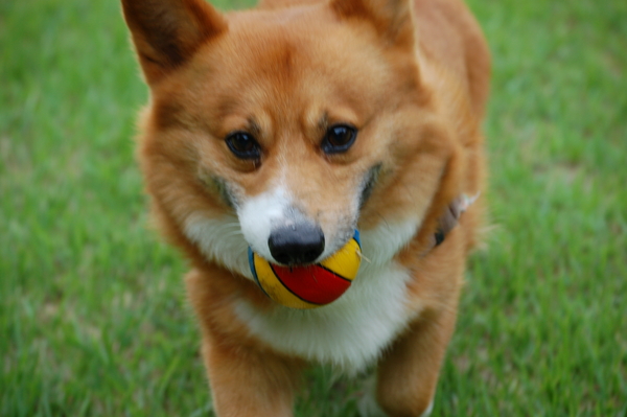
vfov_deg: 10.1
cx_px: 314
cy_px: 208
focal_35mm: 135
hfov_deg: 15.2
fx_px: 2349
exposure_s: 1/160
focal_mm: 90
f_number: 5
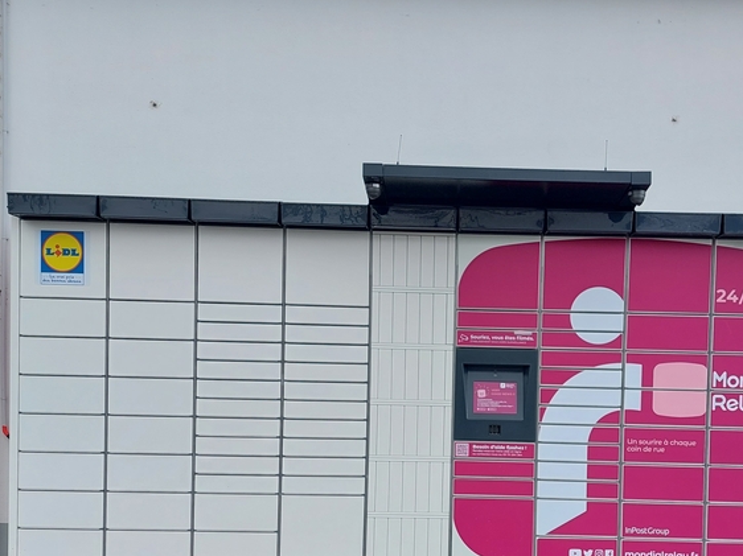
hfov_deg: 45.5
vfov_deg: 34.5
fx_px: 880
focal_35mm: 41
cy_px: 401
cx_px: 447
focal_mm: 5.23
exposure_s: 1/227
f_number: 1.8
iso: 40
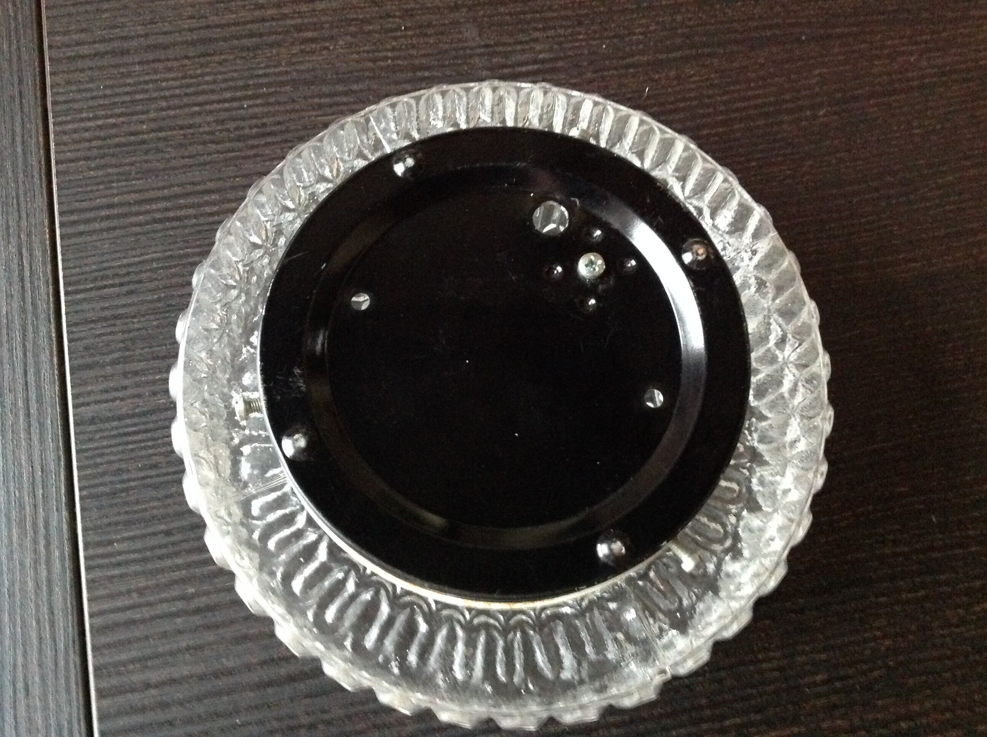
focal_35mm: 35
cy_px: 368
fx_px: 996
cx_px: 494
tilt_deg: -74.9
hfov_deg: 52.7
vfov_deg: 40.6
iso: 640
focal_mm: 4.28
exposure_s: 1/17
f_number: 2.4
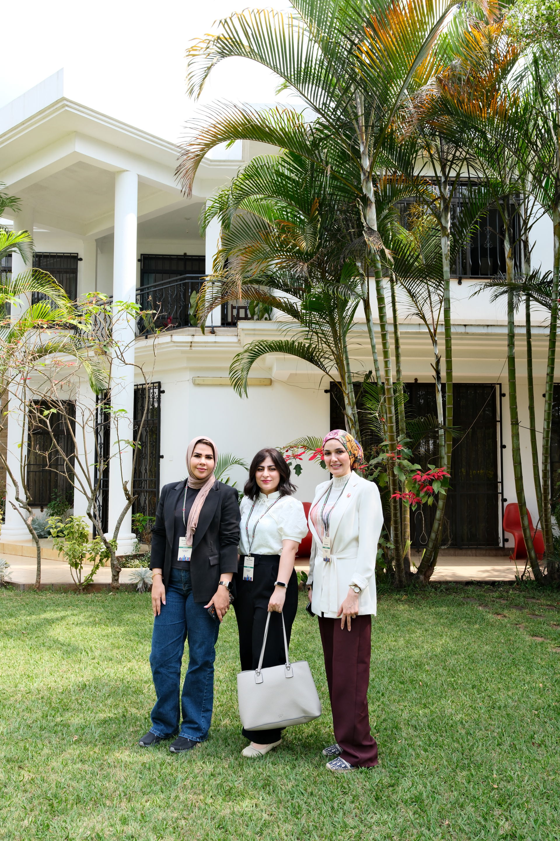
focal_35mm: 30
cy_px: 420
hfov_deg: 43.6
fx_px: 700
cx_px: 280
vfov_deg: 61.9
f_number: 5.6
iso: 250
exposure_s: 1/180
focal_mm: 20.2
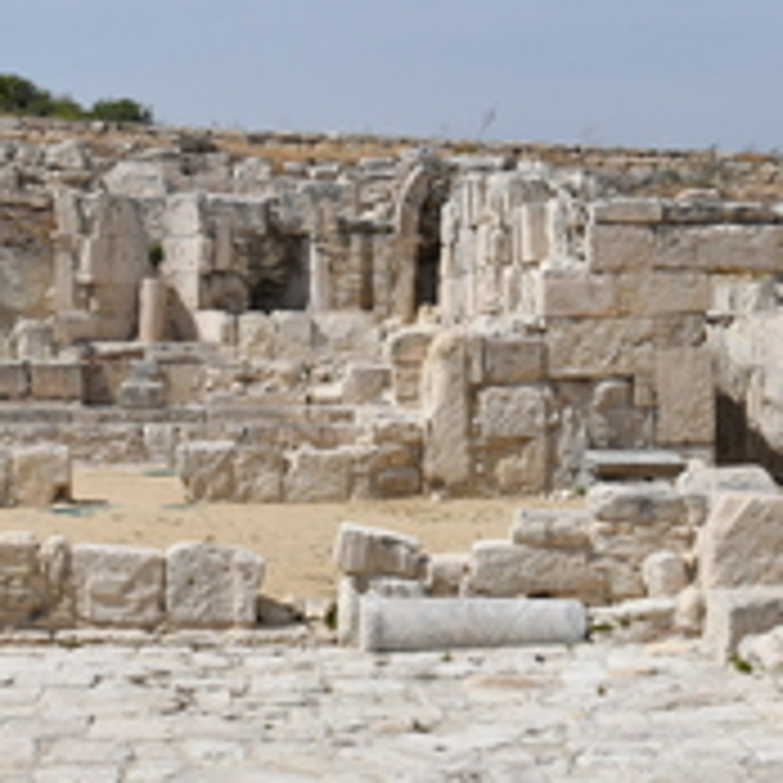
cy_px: 367
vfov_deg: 17.4
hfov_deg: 17.3
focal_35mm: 100
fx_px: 2561
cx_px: 166
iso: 250
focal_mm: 31
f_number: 10
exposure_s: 1/1000
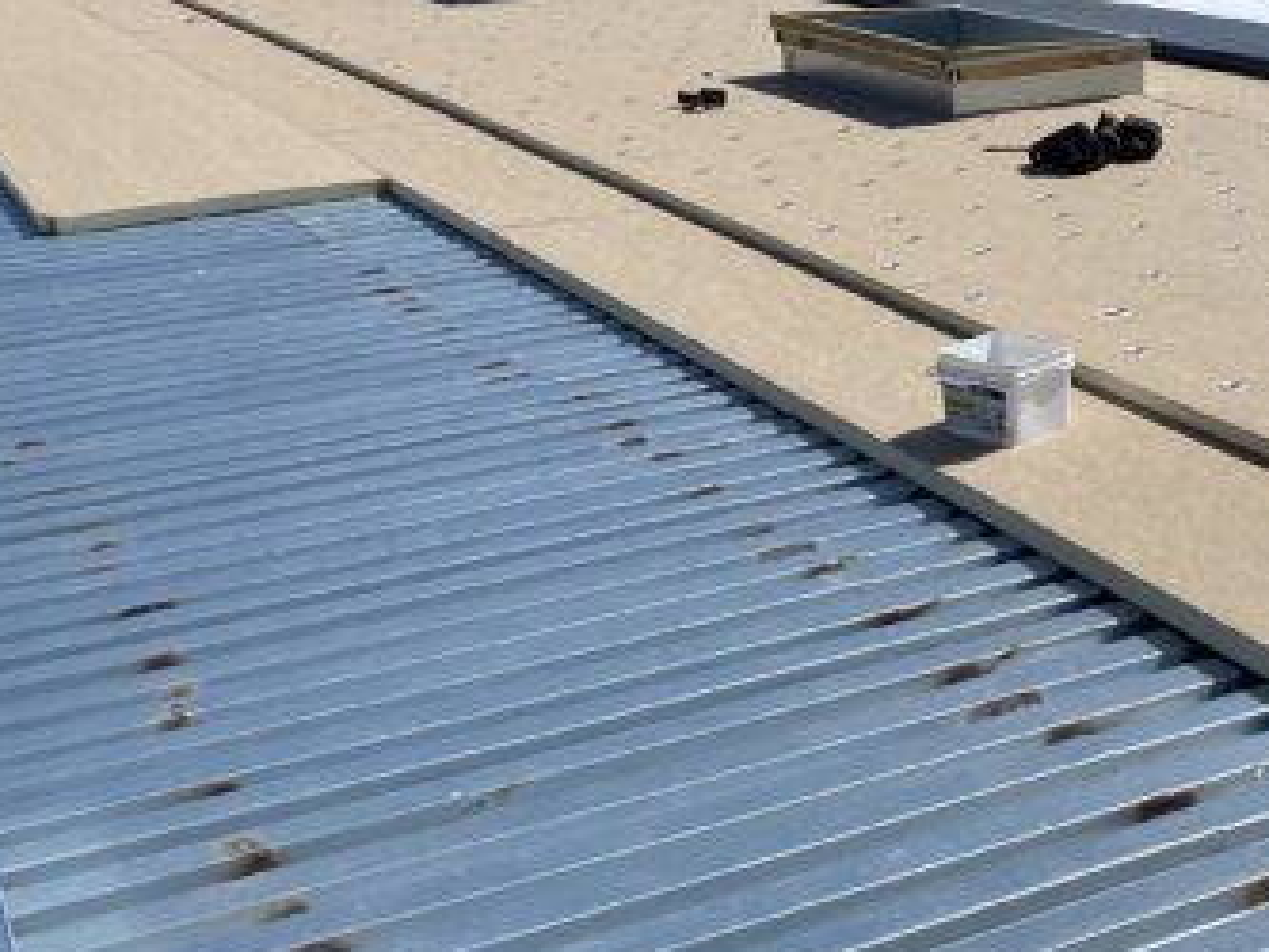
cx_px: 1021
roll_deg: -0.8
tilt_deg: -10.1
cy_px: 179
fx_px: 2200
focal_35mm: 60
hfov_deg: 31.3
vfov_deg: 24.0
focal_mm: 4.25
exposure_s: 1/7194
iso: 32
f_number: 1.8
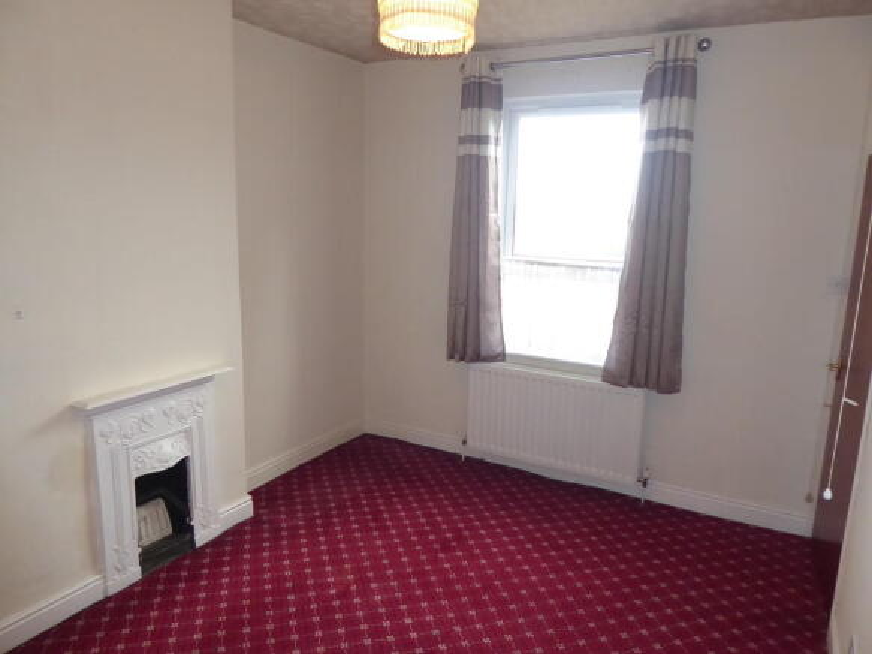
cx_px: 436
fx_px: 604
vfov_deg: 56.8
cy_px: 327
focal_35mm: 24
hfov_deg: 71.6
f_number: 3.3
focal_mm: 4.3
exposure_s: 1/60
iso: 400
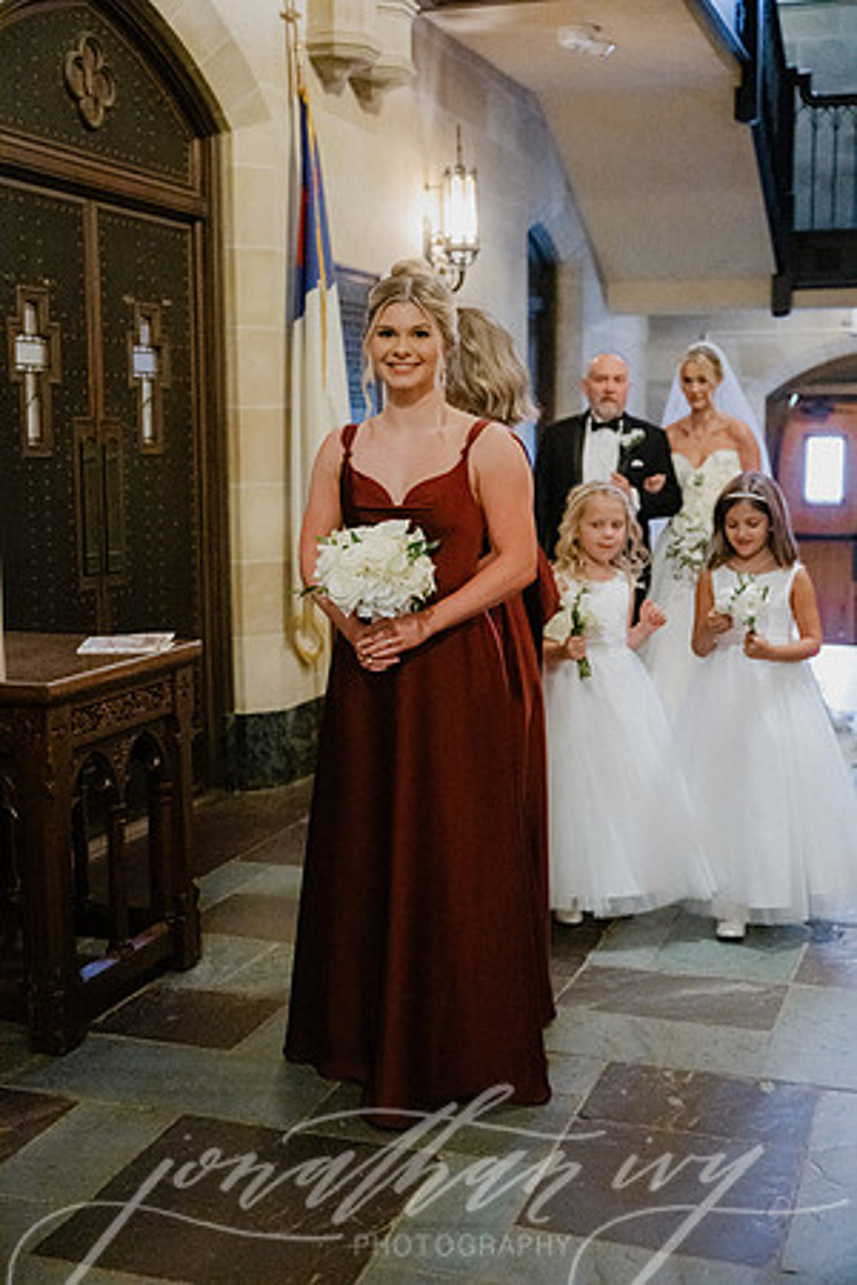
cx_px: 428
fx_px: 1500
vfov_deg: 46.4
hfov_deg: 31.9
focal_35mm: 42
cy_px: 642
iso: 10000
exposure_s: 1/160
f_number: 2.8
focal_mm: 42
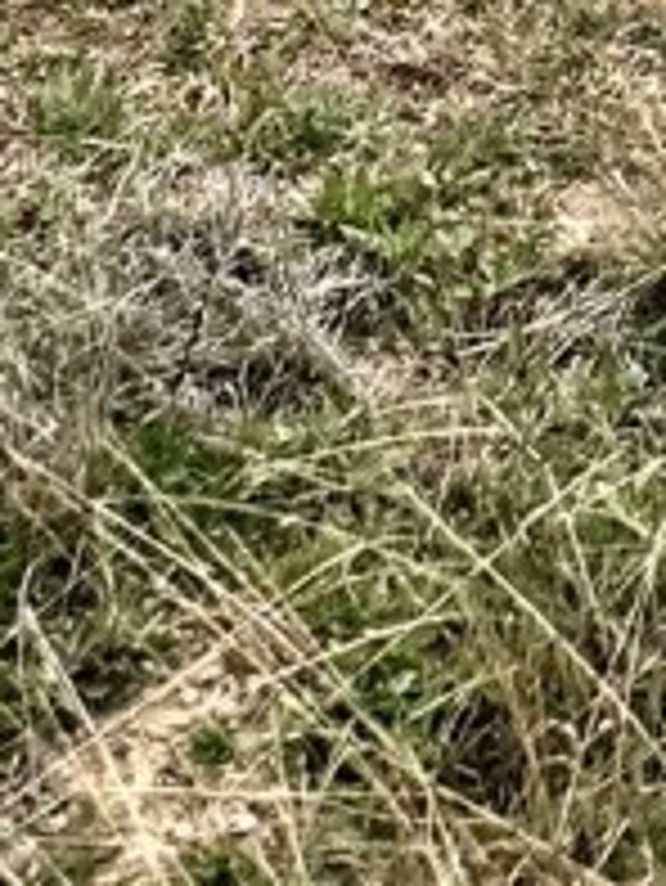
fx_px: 4792
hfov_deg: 7.9
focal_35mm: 187
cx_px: 756
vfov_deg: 7.7
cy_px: -2528
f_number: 1.78
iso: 80
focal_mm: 6.86
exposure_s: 1/12346
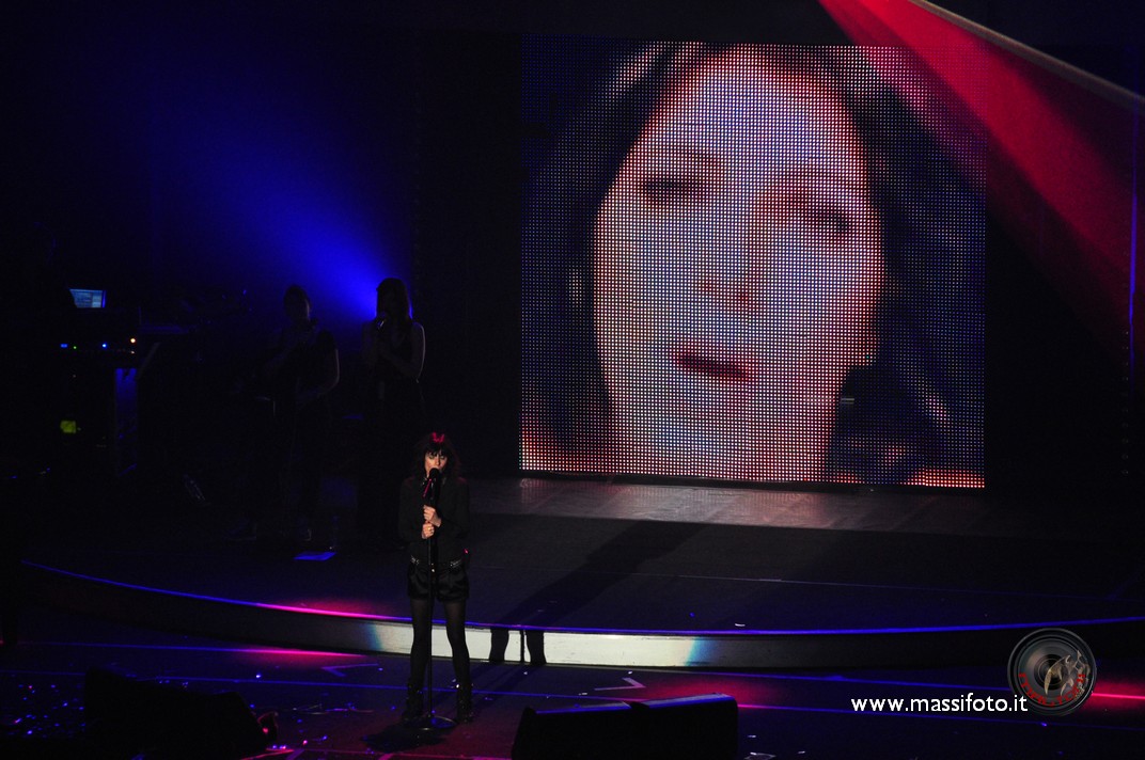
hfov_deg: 6.9
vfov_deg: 4.6
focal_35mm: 300
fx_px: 9530
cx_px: 572
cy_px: 380
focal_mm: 200
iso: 1600
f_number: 5.6
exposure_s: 1/90
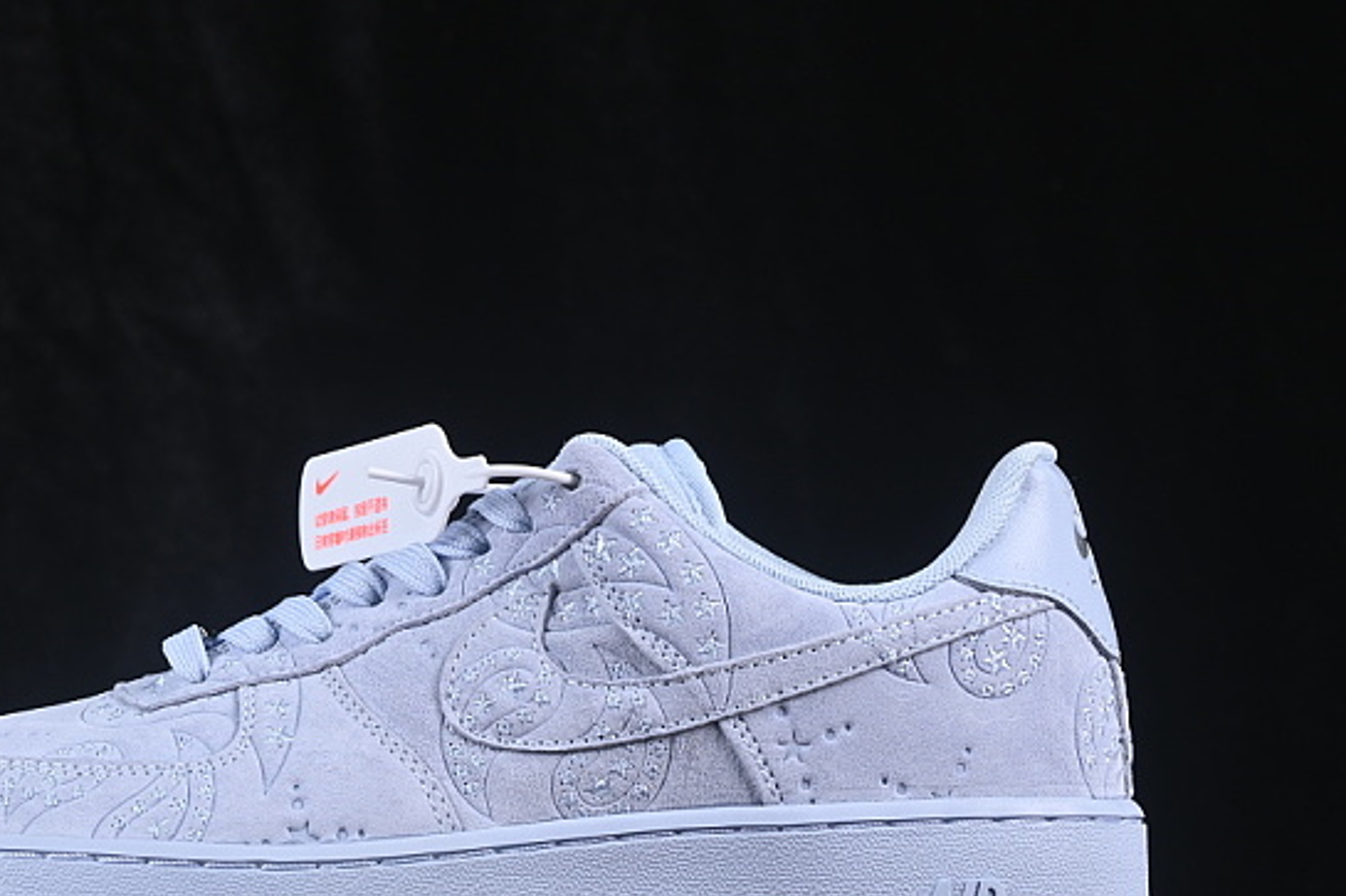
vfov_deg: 12.4
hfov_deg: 18.6
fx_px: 4111
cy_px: 599
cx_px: 479
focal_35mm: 110
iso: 160
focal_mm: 50
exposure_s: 1/80
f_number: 8
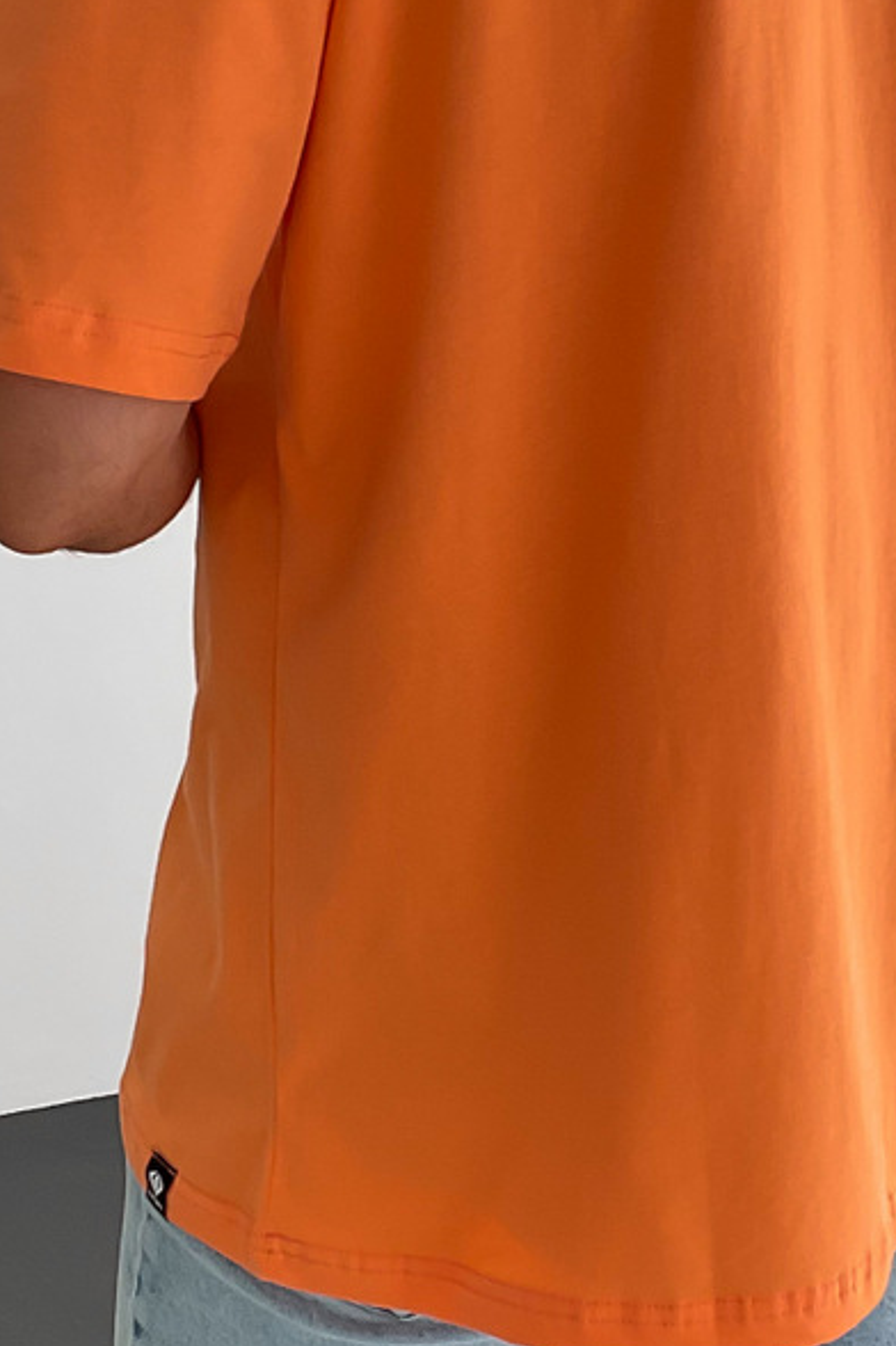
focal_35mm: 82
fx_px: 3065
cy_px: 866
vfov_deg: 24.7
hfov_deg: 16.6
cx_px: 400
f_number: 1.8
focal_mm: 3
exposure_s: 1/120
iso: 20
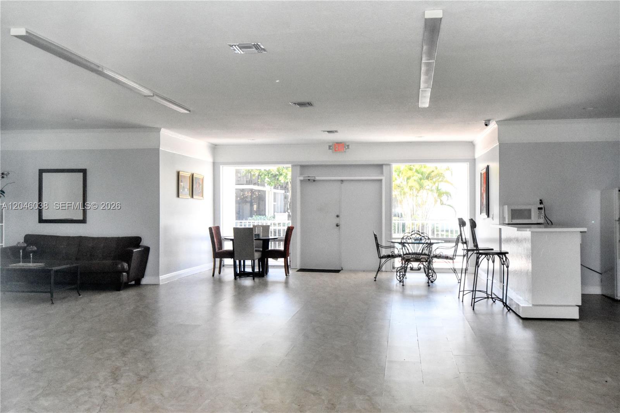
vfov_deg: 36.9
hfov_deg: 53.1
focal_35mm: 36
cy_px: 206
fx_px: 620
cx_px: 310
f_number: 8
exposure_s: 1/250
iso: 2500
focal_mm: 24
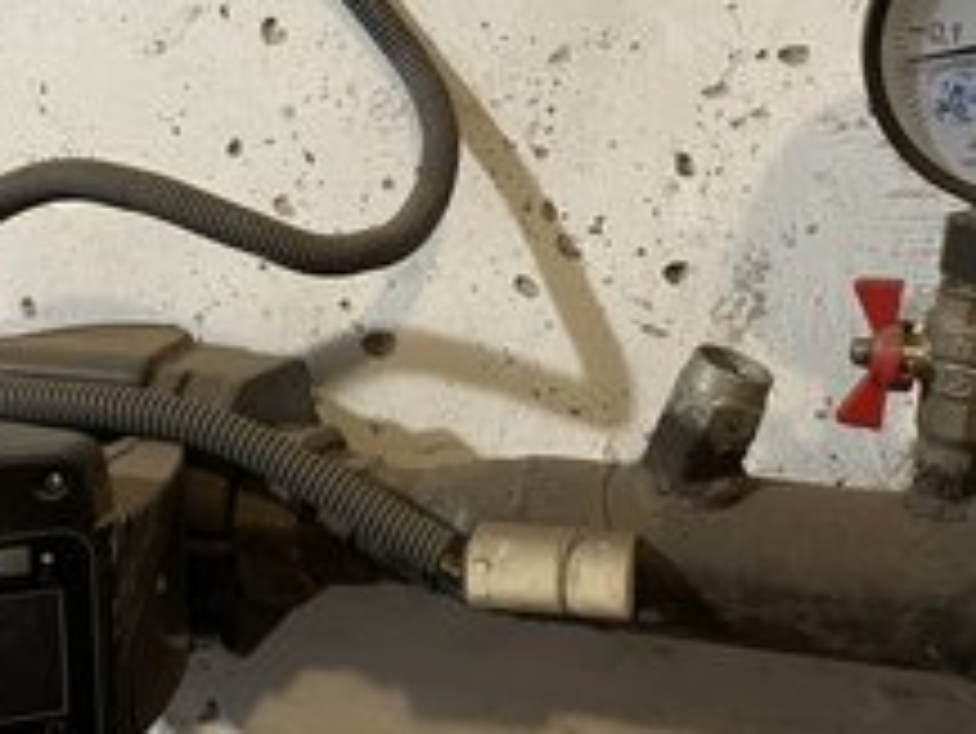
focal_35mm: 48
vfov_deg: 30.3
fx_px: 1354
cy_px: 338
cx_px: 472
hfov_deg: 39.6
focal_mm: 4.2
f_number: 1.6
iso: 500
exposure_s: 1/33
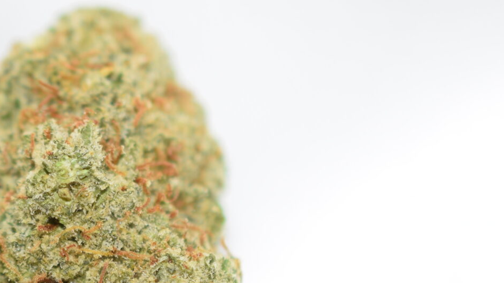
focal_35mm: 170
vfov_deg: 7.1
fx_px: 2271
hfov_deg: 12.6
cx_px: 78
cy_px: 326
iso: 100
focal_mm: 40
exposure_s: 1/60
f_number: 3.2
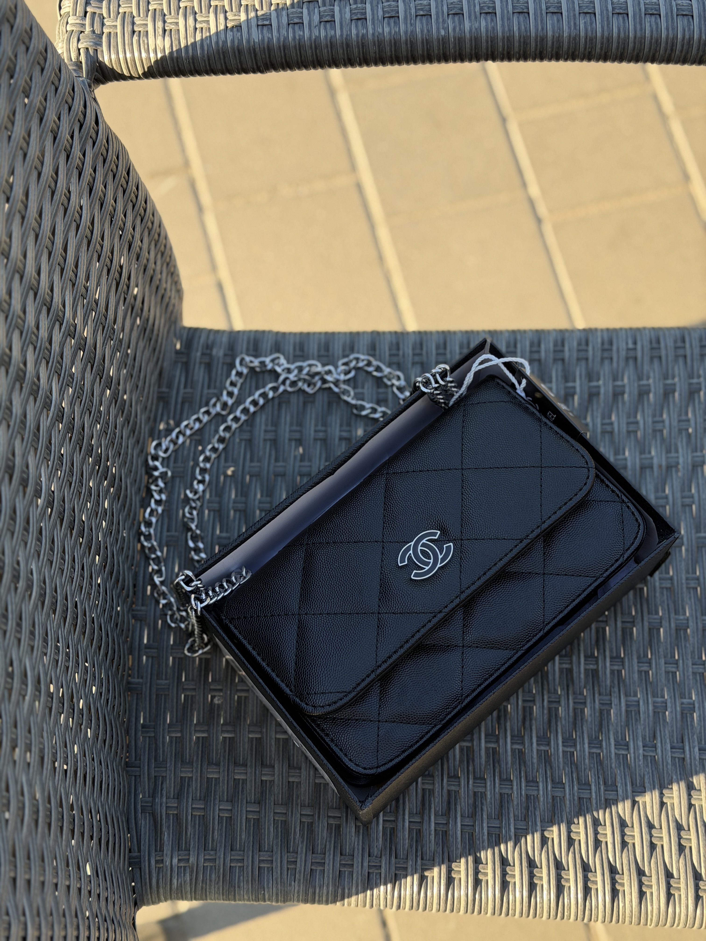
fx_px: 1305
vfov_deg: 39.7
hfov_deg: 30.3
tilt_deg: -70.8
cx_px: 353
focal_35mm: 48
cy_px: 470
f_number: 1.78
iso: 80
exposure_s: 1/233
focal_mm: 6.76
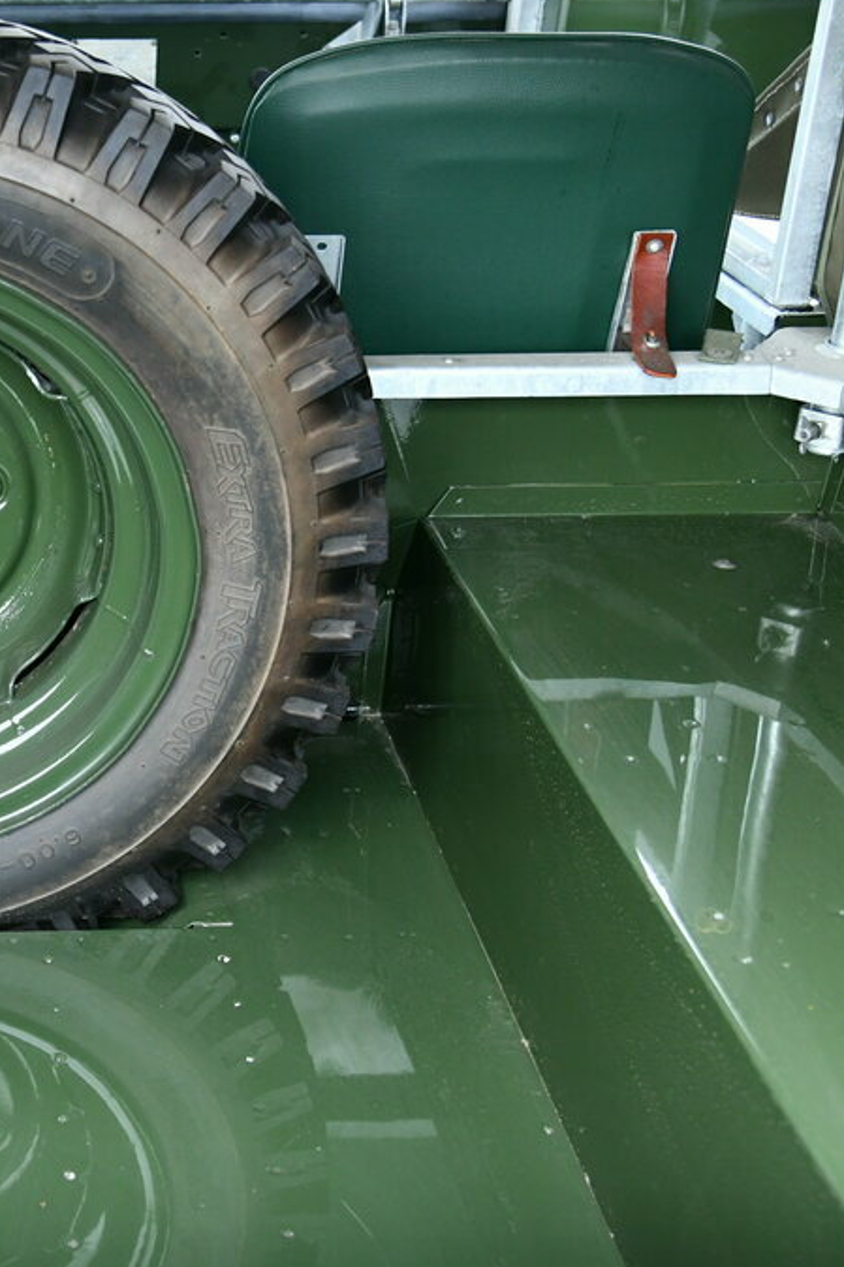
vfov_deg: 35.1
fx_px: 2005
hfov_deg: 22.6
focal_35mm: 57
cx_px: -51
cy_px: 603
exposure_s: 1/80
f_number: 4.5
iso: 1250
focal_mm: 32
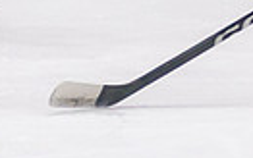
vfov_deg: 1.0
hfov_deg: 1.7
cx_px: -166
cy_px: -26
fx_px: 8726
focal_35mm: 1265
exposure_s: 1/640
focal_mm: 110
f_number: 2.8
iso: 640
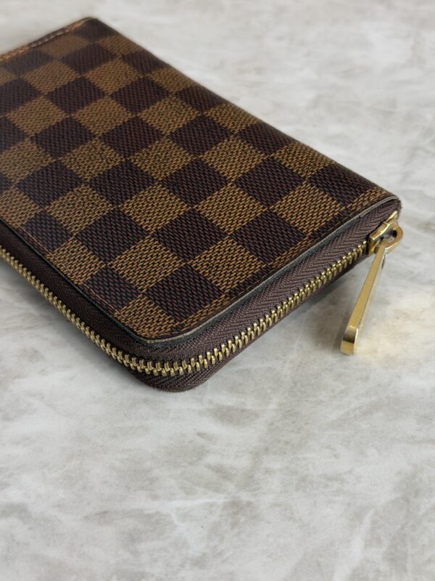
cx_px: 218
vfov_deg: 39.7
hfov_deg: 30.3
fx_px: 804
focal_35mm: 48
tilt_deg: -46.5
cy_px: 290
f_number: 1.78
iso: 80
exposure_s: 1/120
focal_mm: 6.76
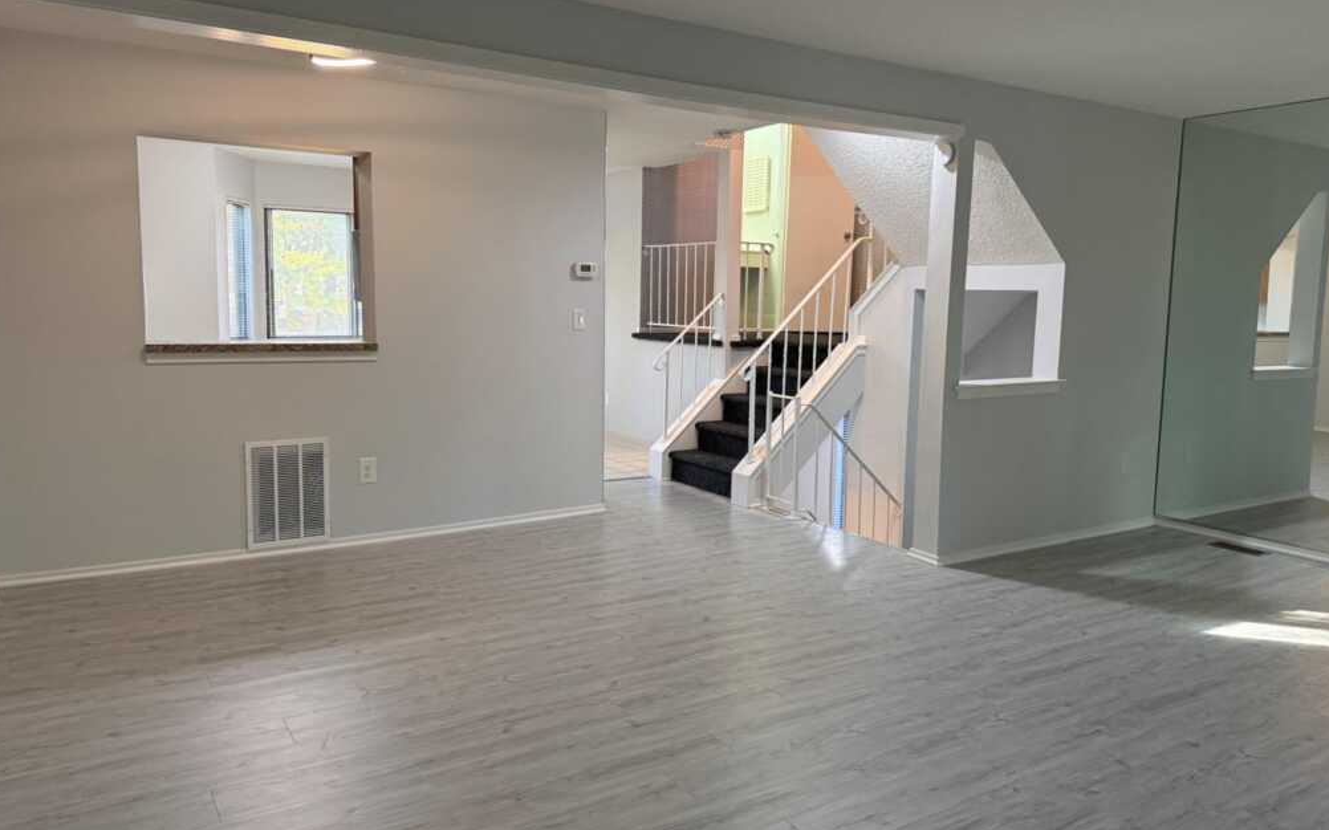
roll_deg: -1.5
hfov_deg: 70.4
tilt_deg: -6.8
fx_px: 942
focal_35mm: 26
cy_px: 399
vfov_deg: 47.6
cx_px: 663
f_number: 1.78
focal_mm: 6.76
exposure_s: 1/120
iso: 320
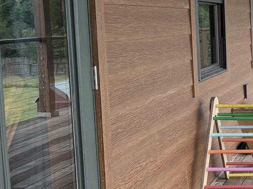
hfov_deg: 21.8
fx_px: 541
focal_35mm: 74
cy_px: 81
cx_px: 382
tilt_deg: -5.8
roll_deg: -0.6
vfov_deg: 19.9
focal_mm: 6.76
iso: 80
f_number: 1.78
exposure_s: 1/507
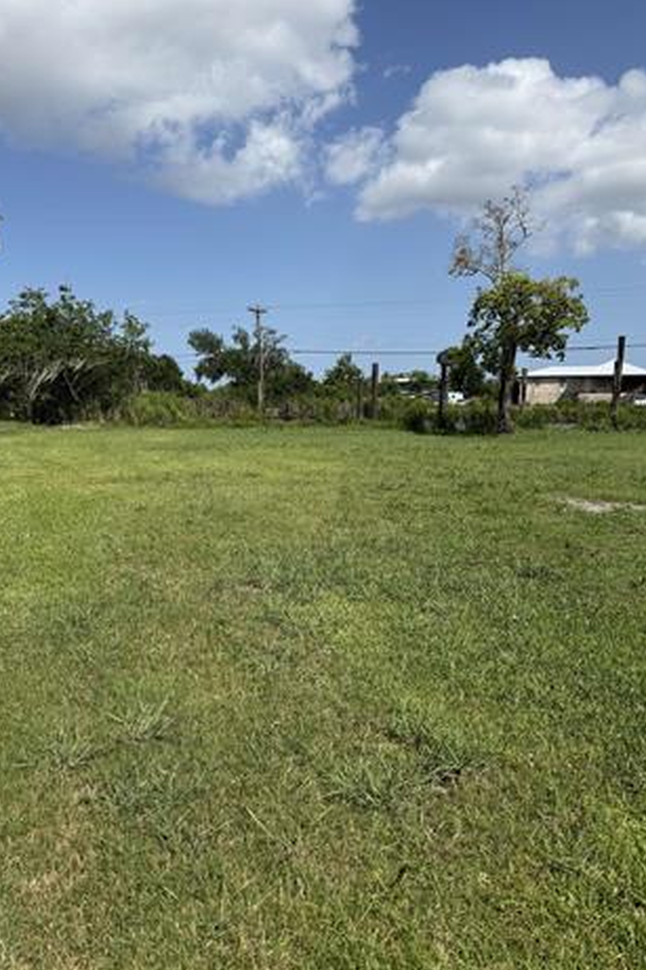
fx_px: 700
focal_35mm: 26
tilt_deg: -5.9
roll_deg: -1.1
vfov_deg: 69.4
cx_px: 322
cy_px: 467
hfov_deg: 49.5
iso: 80
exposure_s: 1/6711
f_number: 1.78
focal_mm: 6.76
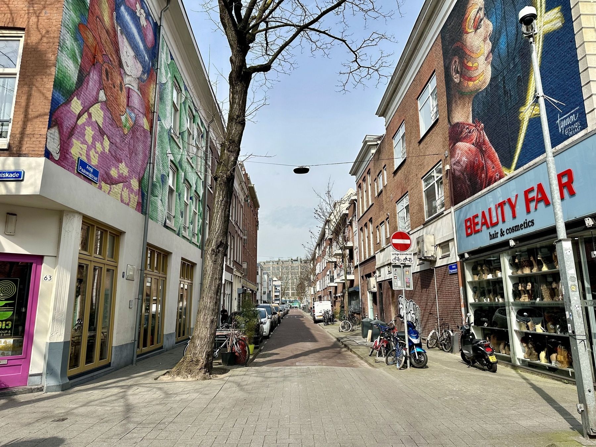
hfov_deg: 71.6
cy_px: 224
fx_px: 413
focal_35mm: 24
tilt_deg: +12.5
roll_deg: +0.3
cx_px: 298
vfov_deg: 56.8
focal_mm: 6.86
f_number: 1.78
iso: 80
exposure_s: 1/4016
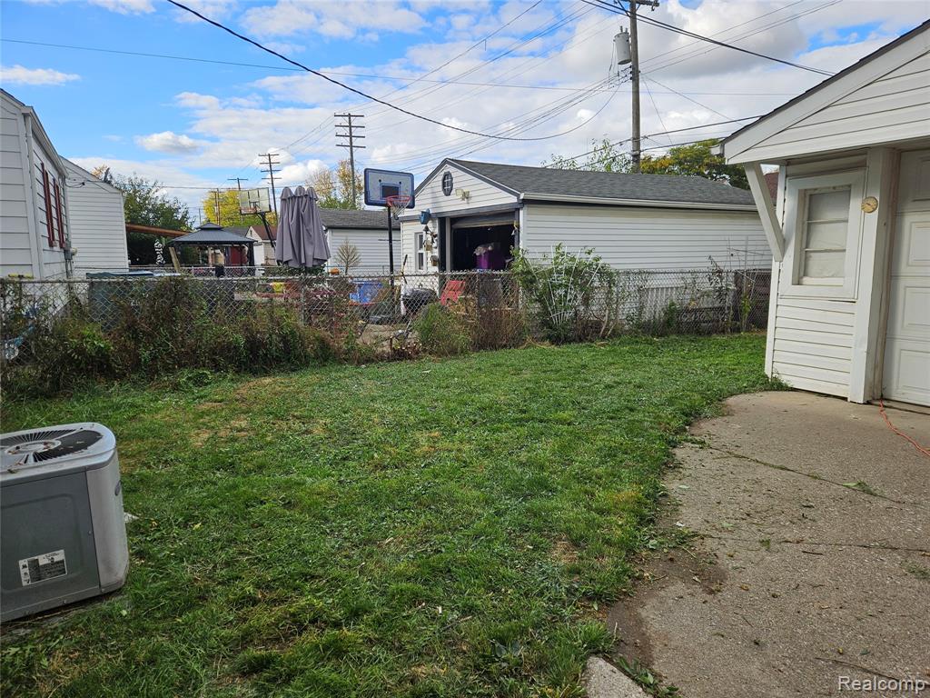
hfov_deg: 73.9
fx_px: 618
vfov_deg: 58.9
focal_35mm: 23
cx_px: 465
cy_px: 349
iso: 25
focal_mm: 5.4
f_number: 1.8
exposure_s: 1/1008
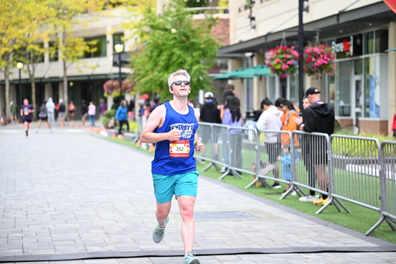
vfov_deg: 15.0
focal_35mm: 91
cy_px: 132
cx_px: 198
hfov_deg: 22.4
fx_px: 1001
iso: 800
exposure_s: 1/1600
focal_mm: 91
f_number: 2.8
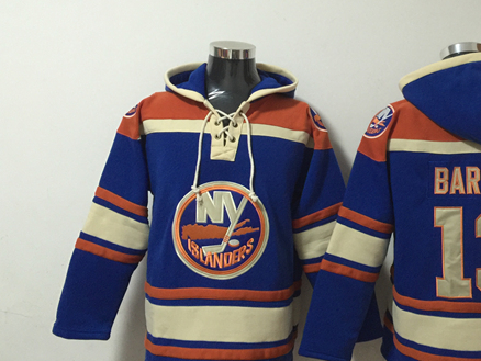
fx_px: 598
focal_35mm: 43
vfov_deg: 33.5
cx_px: 329
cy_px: 148
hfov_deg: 43.1
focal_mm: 4.15
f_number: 2.2
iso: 125
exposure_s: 1/10
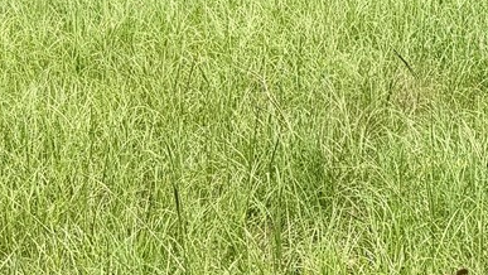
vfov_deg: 9.7
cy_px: -425
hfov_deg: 19.0
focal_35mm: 108
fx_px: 1398
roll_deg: +0.6
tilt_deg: +6.5
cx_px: 533
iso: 80
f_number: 1.78
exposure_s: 1/2299
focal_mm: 6.76
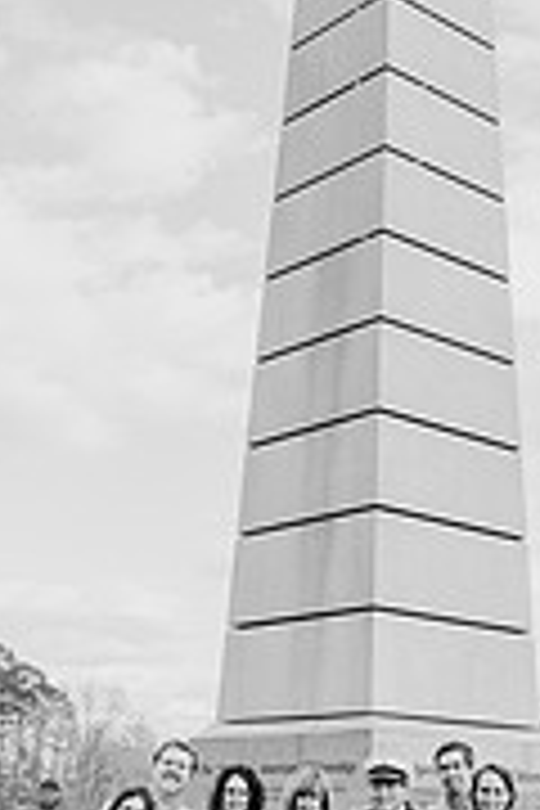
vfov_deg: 33.4
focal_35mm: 60
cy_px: 410
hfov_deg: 22.5
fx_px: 1350
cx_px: 351
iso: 100
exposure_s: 1/400
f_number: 3.5
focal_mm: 24
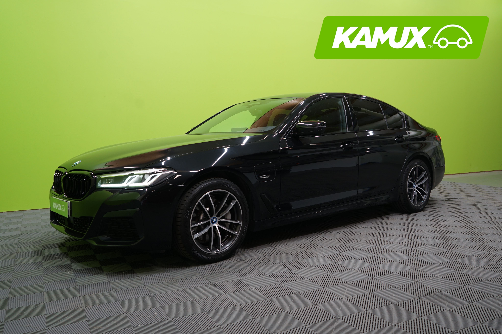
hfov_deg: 61.9
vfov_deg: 43.6
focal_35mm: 30
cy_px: 167
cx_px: 251
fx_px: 418
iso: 500
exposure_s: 1/60
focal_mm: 30
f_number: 4.5
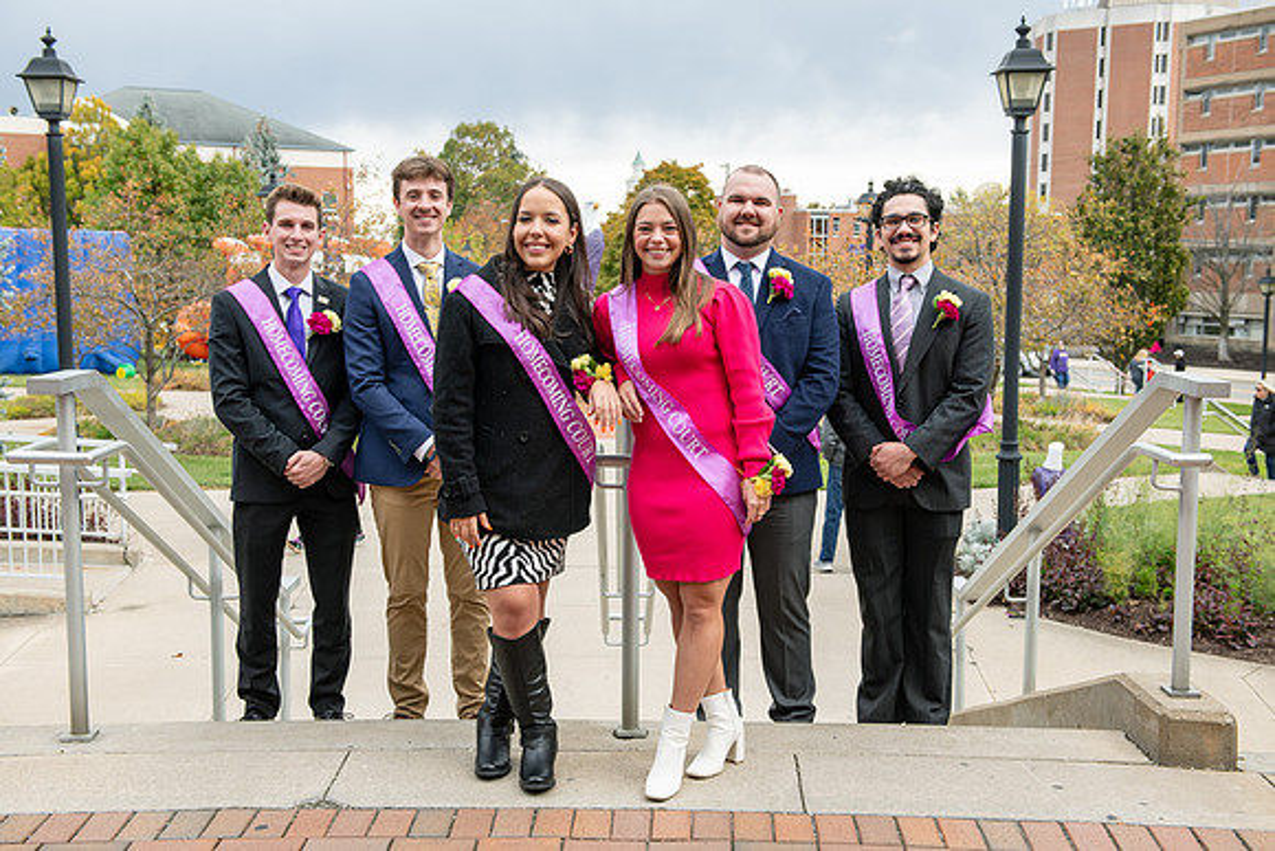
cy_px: 426
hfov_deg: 44.5
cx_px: 638
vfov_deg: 30.5
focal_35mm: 44
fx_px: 1559
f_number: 5
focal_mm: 44
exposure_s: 1/320
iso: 200
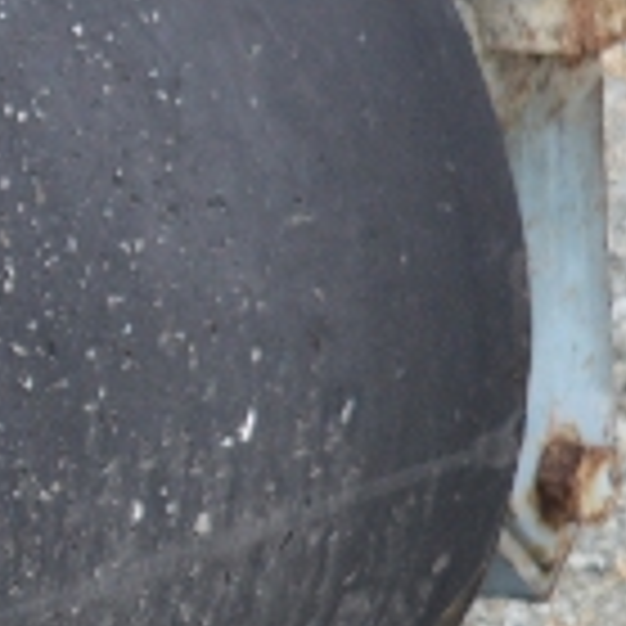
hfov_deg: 5.3
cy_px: 628
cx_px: -1144
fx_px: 6383
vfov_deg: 5.6
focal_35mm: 312
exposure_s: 1/125
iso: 360
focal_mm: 34
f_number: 5.6
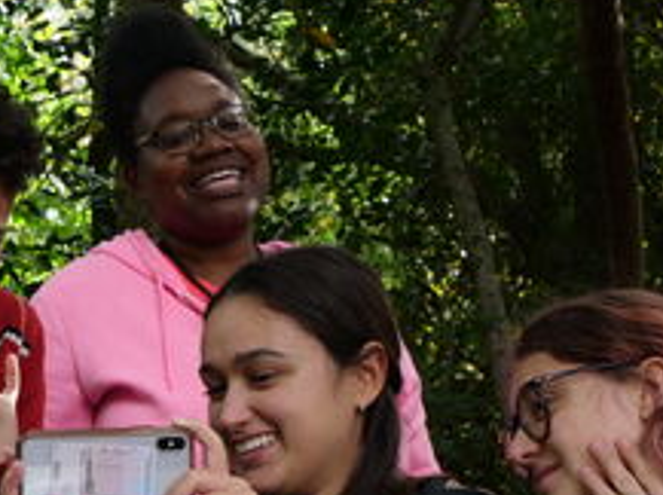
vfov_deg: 11.2
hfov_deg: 15.0
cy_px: 319
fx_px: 2524
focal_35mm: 132
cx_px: 283
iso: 500
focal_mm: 32
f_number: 5.6
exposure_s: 1/125
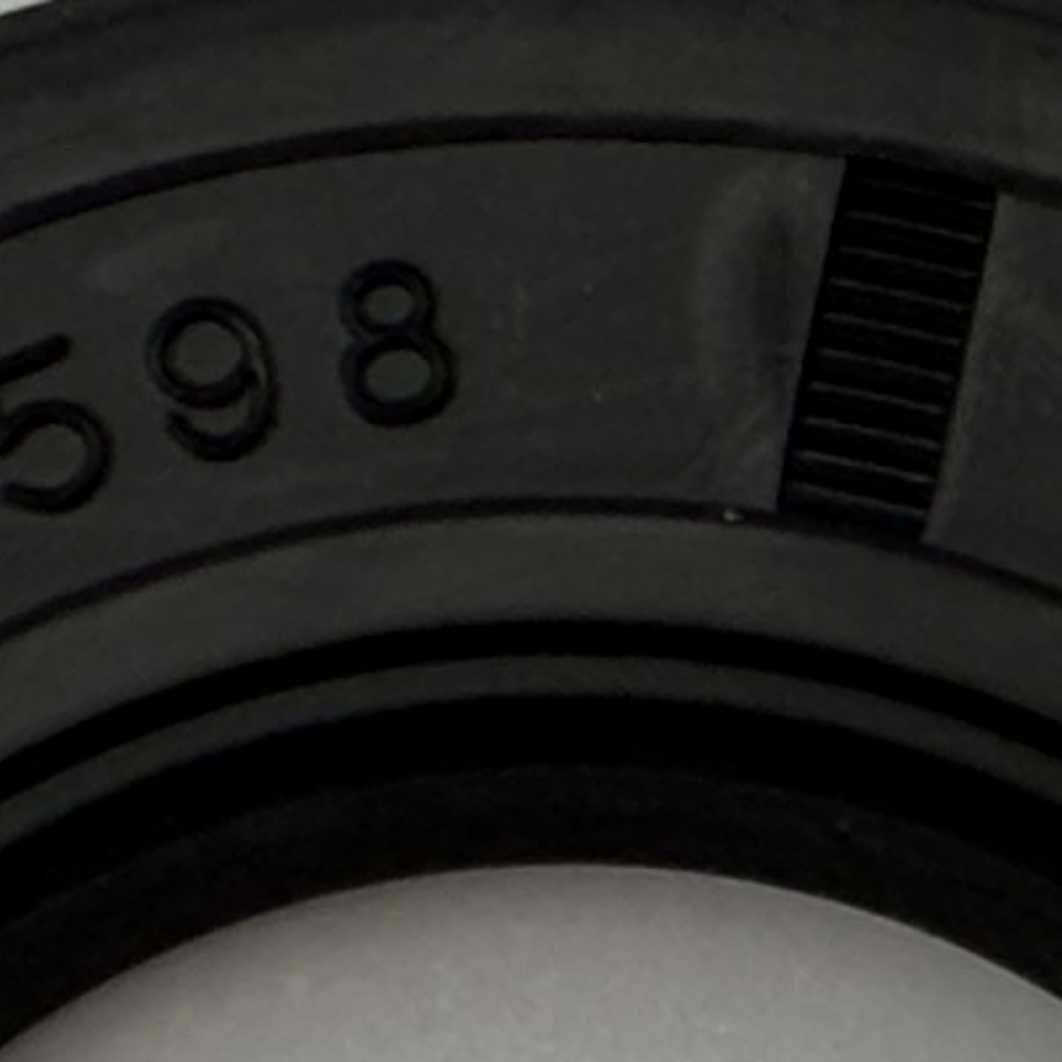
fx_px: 7706
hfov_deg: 7.9
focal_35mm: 222
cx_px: 469
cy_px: 1504
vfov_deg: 7.8
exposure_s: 1/507
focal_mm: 2.22
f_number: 2.2
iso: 50
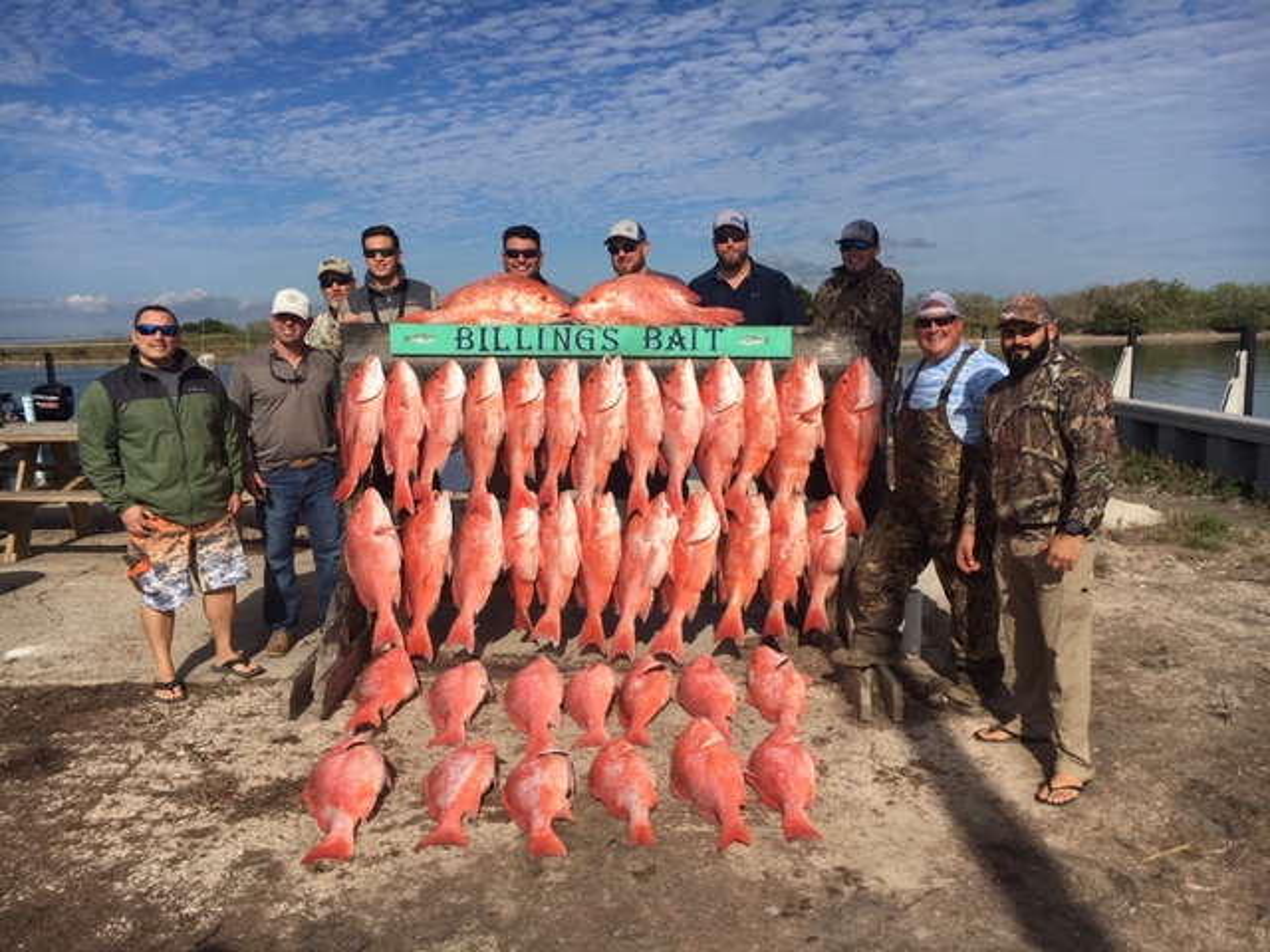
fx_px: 1064
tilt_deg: -9.6
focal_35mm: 29
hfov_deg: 61.7
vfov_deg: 48.2
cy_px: 476
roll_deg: +0.1
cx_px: 635
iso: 25
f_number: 2.2
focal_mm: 4.15
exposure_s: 1/3497
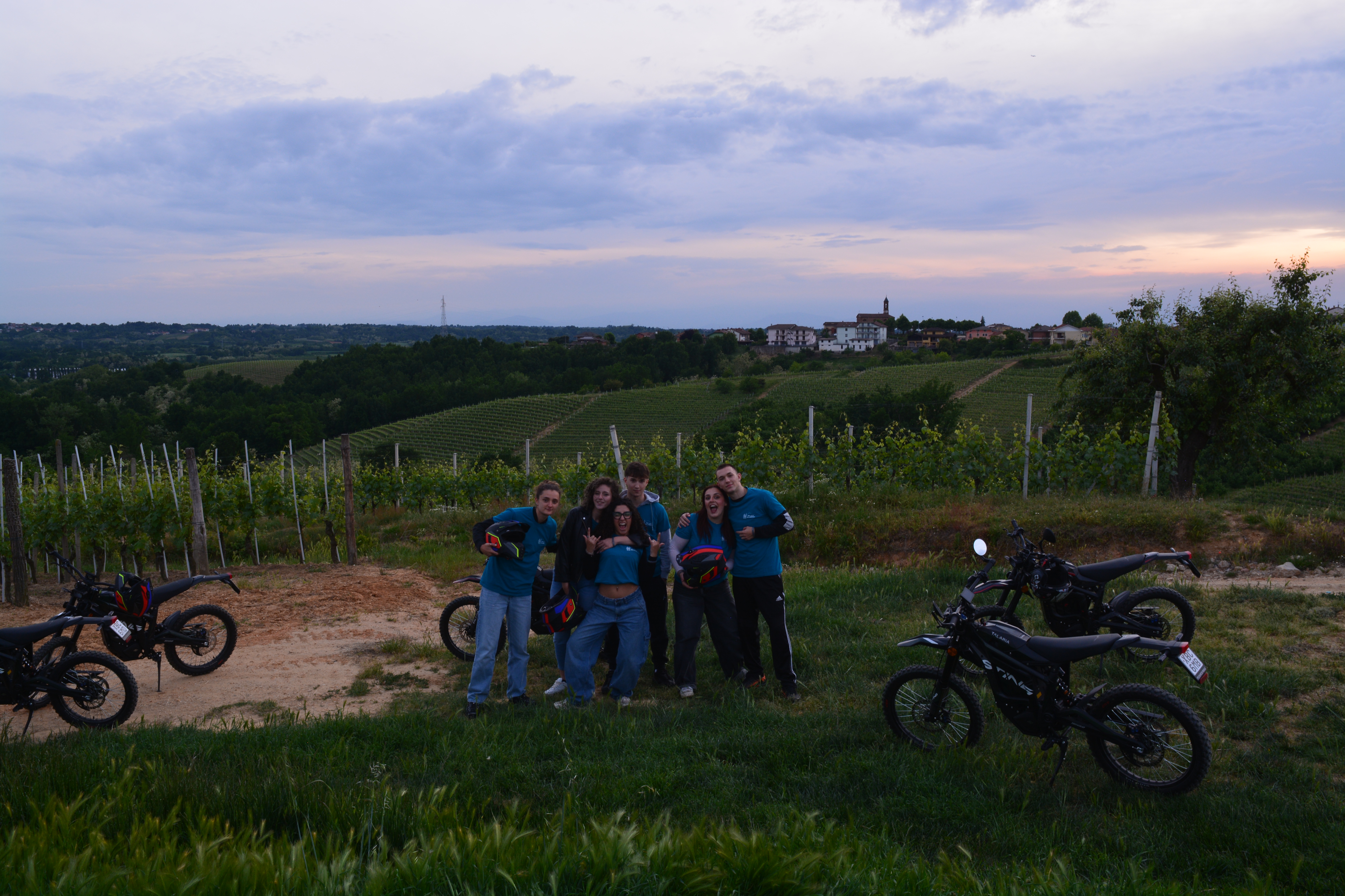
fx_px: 1009
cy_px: 448
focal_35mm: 27
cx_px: 672
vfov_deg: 47.9
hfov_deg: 67.4
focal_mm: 18
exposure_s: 1/60
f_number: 10
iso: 220
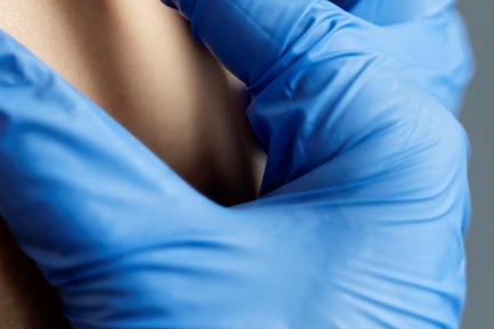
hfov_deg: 12.5
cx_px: 160
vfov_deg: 8.3
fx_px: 2251
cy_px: -32
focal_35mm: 164
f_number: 2.8
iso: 500
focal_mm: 71
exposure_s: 1/250
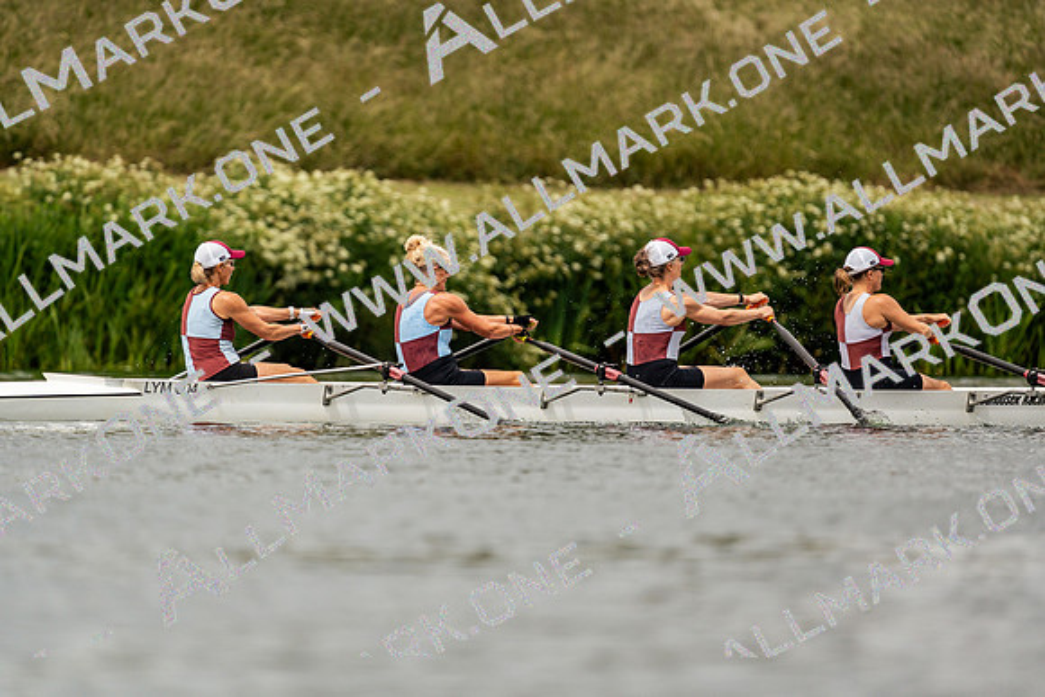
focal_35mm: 600
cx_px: 522
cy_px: 348
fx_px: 17420
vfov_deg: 2.3
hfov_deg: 3.4
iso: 250
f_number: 6.3
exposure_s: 1/2000
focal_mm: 600
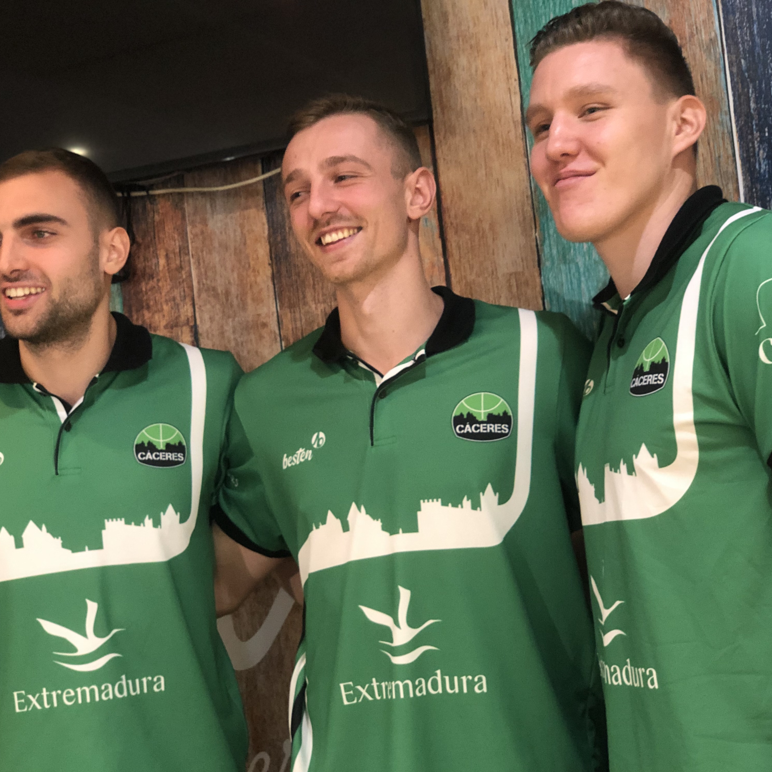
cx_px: 389
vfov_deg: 27.7
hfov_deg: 27.7
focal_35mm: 62
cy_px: 390
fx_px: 1564
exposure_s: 1/17
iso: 160
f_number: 2.4
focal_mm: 6
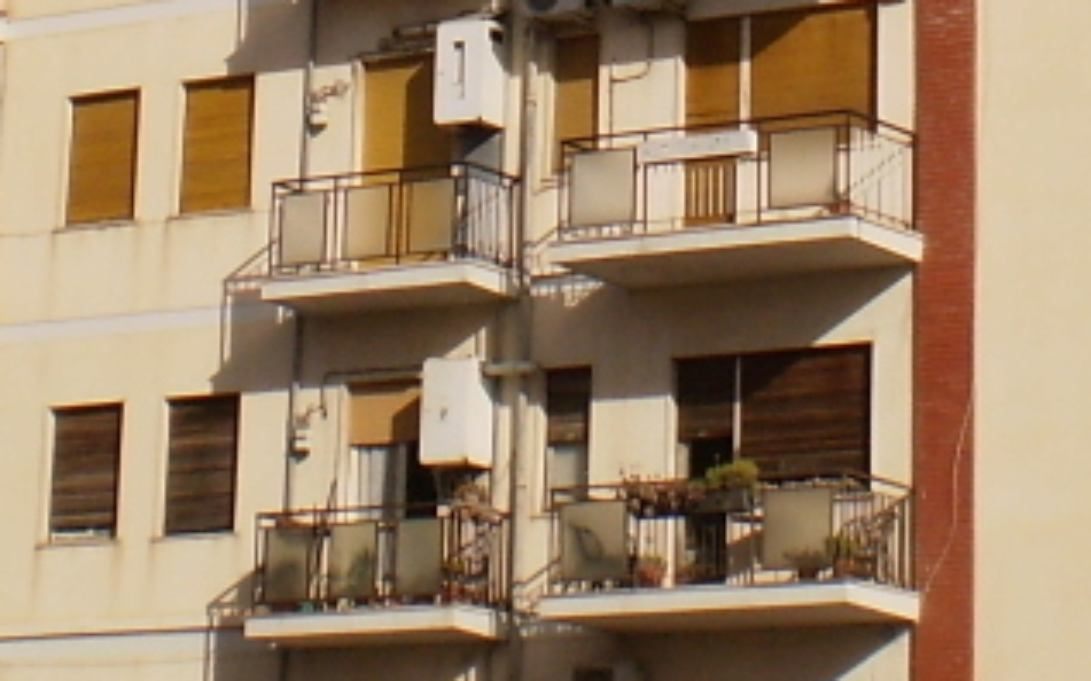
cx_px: 582
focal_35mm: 154
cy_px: -258
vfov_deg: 8.4
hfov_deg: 13.6
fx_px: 4578
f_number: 4.6
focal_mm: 6.3
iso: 64
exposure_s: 1/1600
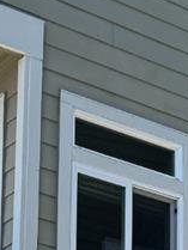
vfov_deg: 10.8
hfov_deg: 8.3
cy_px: 450
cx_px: 359
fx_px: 1244
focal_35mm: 172
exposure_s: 1/2299
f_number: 1.78
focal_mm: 6.76
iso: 80
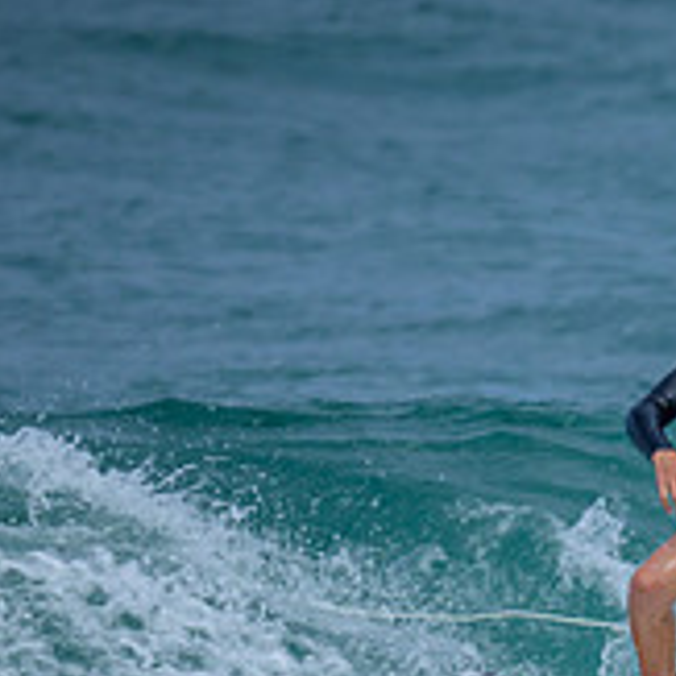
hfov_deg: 0.5
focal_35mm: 3311
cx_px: 1273
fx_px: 73153
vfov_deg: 0.5
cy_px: 638
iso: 400
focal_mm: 800
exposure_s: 1/2500
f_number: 6.3
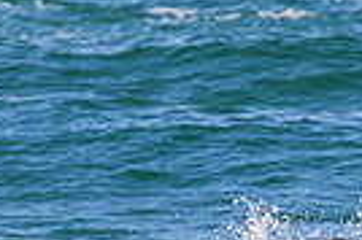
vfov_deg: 0.4
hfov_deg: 0.6
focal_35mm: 3475
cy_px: 314
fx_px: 34900
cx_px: 289
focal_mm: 800
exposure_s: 1/2000
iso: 1600
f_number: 11
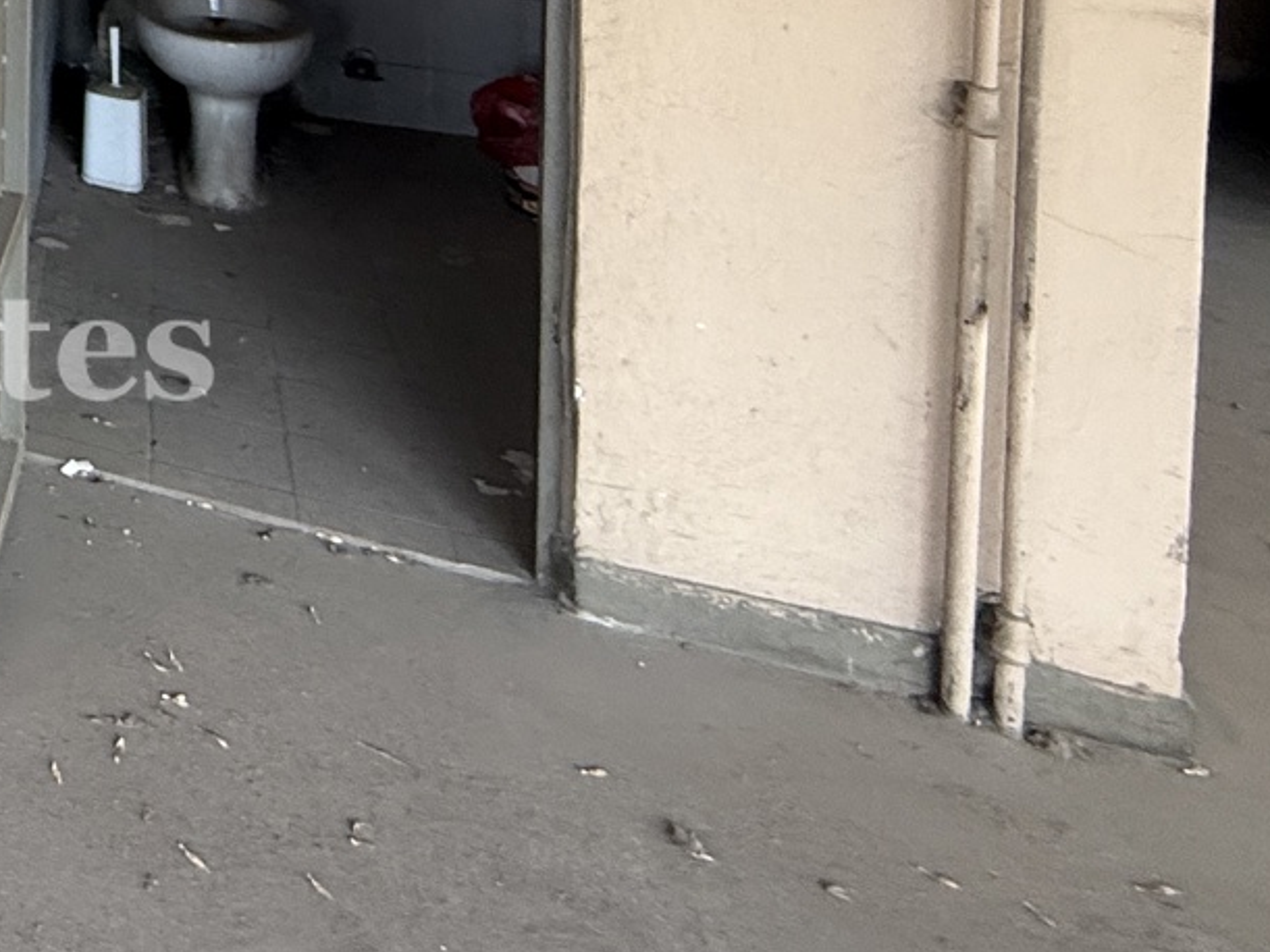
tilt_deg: -1.7
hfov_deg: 27.8
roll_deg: -0.2
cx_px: -663
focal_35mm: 44
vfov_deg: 26.0
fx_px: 1614
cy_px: -405
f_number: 2.2
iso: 125
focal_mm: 2.22
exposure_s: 1/99
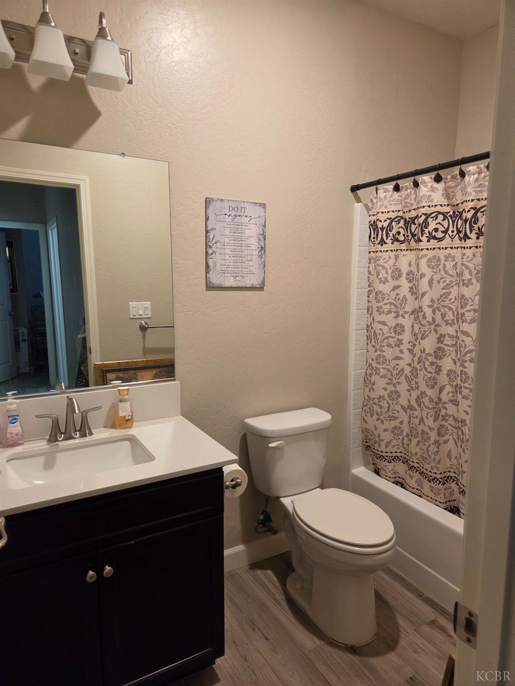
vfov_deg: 73.9
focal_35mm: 23
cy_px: 343
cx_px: 258
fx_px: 456
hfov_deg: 58.9
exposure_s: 1/120
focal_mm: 5.4
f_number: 1.8
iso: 400
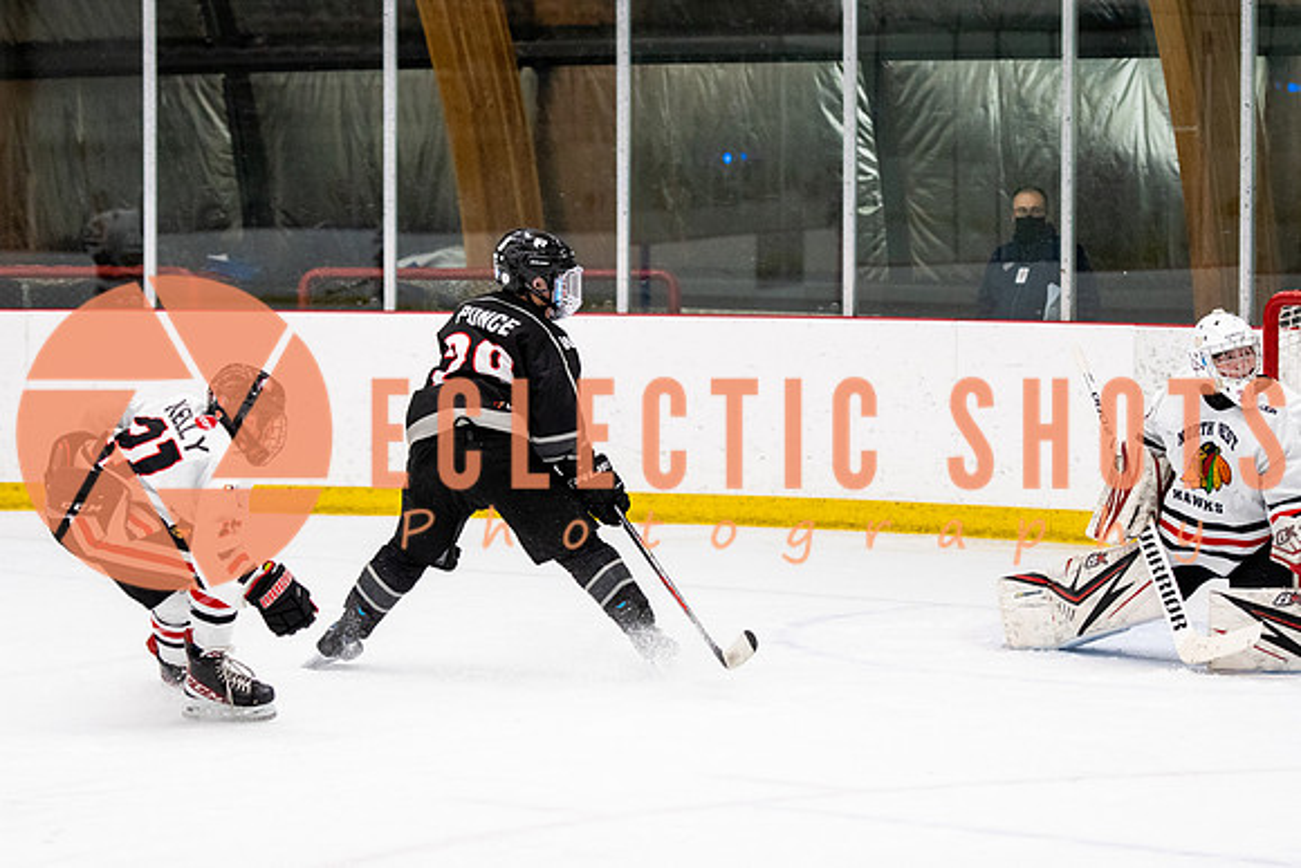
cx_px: 566
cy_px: 379
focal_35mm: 161
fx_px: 5822
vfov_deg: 8.5
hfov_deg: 12.7
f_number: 2.8
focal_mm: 95
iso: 2000
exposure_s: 1/640
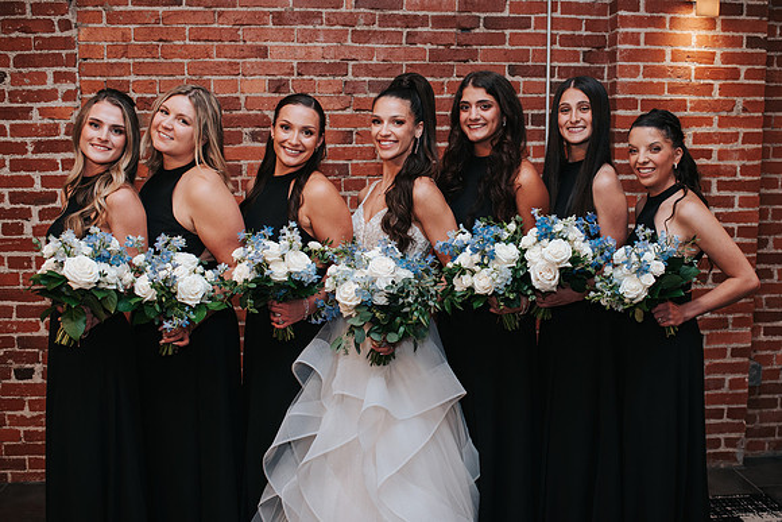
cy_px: 265
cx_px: 414
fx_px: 828
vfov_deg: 35.0
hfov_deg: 50.5
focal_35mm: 38
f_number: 2.8
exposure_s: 1/125
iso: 800
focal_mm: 35
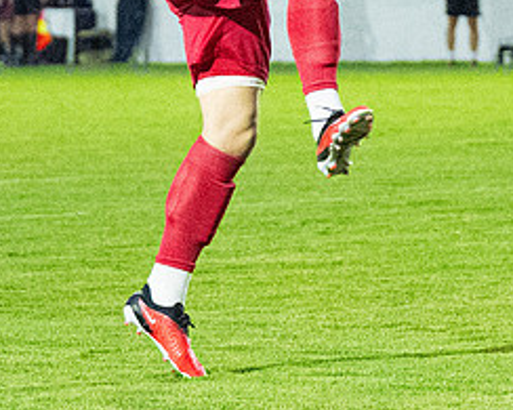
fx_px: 6389
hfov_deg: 4.6
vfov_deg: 3.7
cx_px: 385
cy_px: 46
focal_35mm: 421
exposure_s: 1/1250
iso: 8000
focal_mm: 70
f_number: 2.8
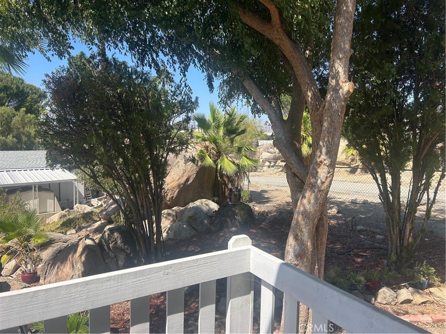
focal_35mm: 26
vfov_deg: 53.1
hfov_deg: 67.3
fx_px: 335
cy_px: 167
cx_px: 223
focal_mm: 5.7
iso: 50
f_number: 1.5
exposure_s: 1/2571
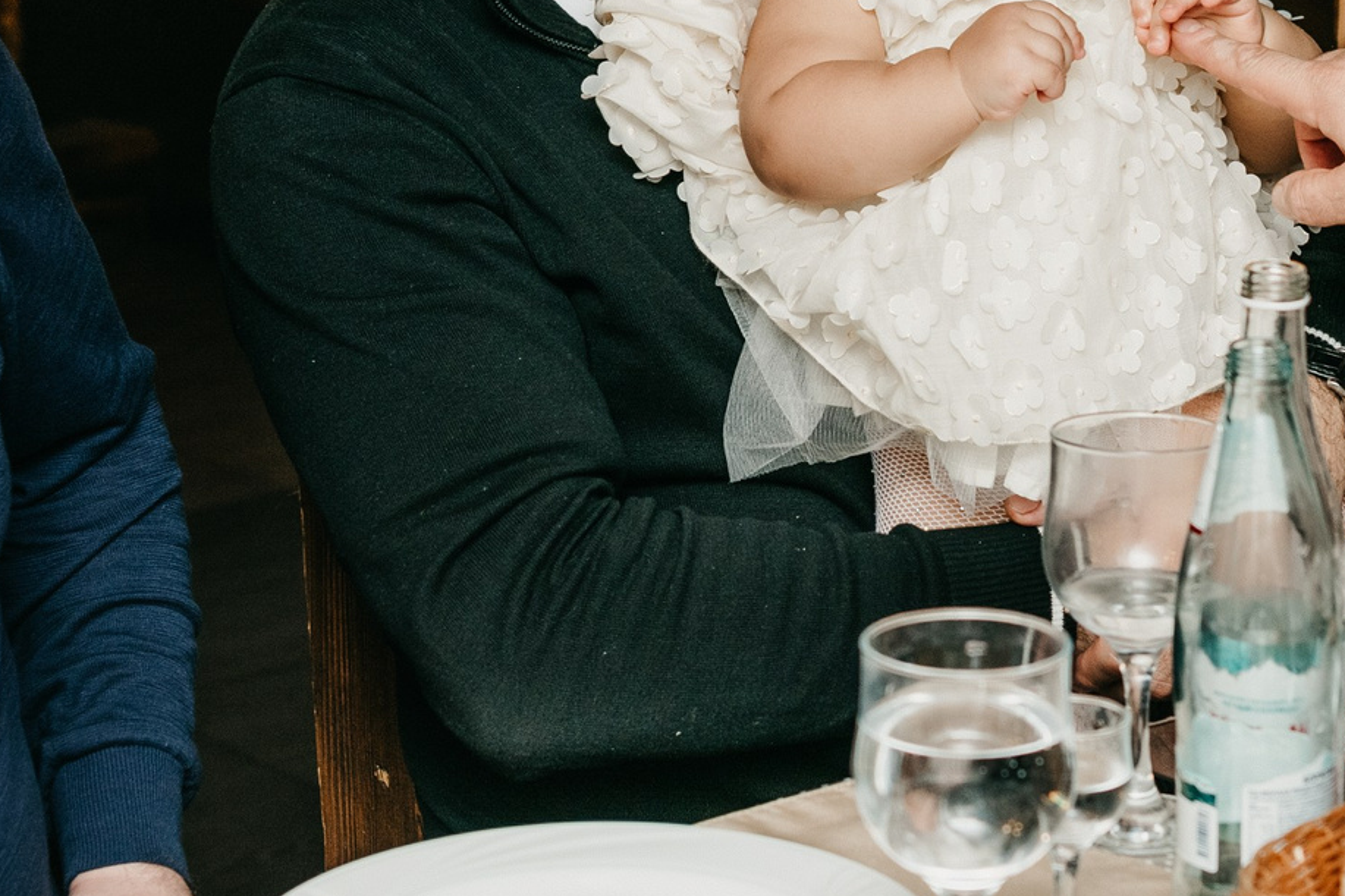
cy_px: -2
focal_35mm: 134
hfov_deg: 15.3
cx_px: 861
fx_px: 5005
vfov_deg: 10.2
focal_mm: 48
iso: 160
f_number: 4
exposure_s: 1/160
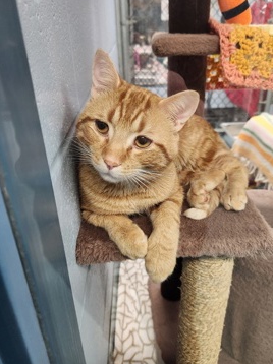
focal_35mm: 27
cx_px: 158
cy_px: 164
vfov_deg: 65.2
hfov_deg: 51.1
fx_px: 284
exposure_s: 1/120
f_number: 1.8
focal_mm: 5.4
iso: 400
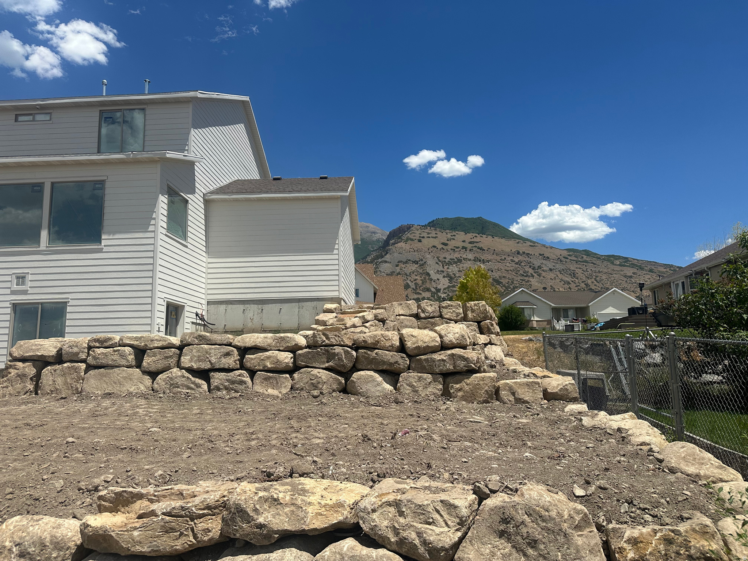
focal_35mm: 24
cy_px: 280
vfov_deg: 56.8
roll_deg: +0.7
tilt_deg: +7.5
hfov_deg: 71.6
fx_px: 519
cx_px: 374
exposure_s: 1/7576
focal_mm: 6.86
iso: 80
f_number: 1.78
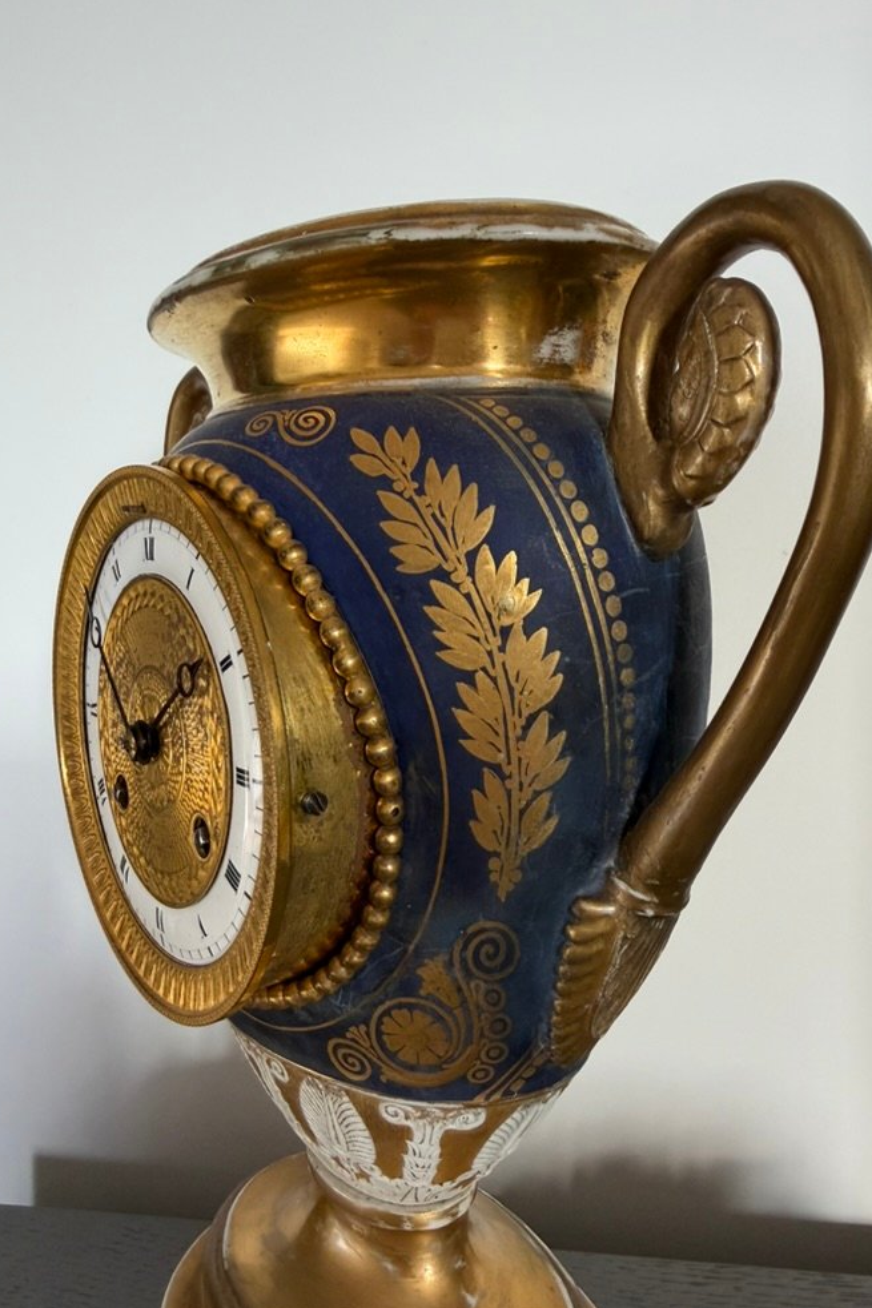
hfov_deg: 49.5
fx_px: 945
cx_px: 435
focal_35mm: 26
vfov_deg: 69.4
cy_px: 633
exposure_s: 1/121
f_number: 2.2
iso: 160
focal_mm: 2.22
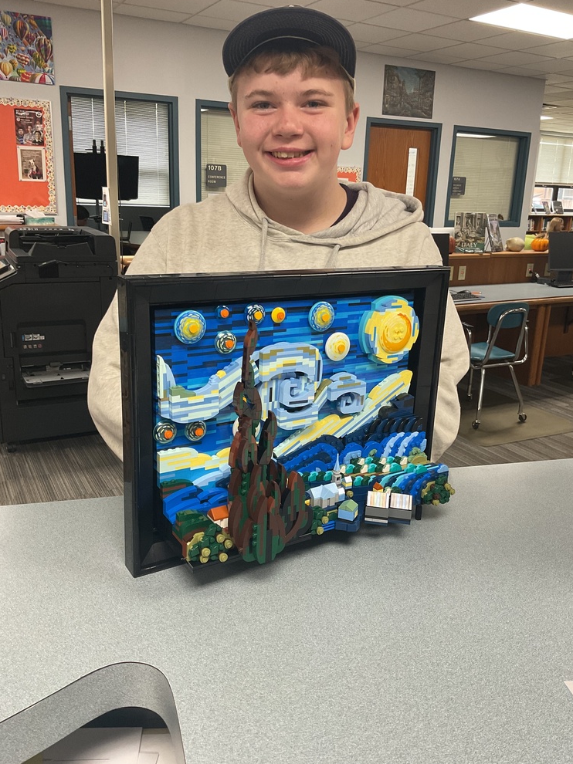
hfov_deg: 46.8
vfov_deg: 60.0
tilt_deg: -15.0
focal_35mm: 30
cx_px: 293
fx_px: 662
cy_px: 373
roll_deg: -2.3
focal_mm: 3
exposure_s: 1/60
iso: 100
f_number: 1.8
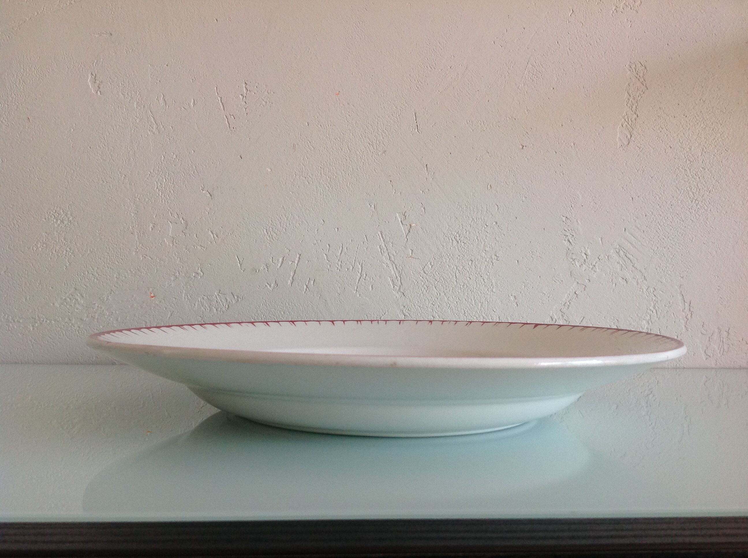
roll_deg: -0.5
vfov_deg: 40.6
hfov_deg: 52.7
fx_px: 755
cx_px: 374
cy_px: 279
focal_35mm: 35
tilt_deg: +1.0
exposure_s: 1/120
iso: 100
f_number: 2.4
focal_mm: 4.28
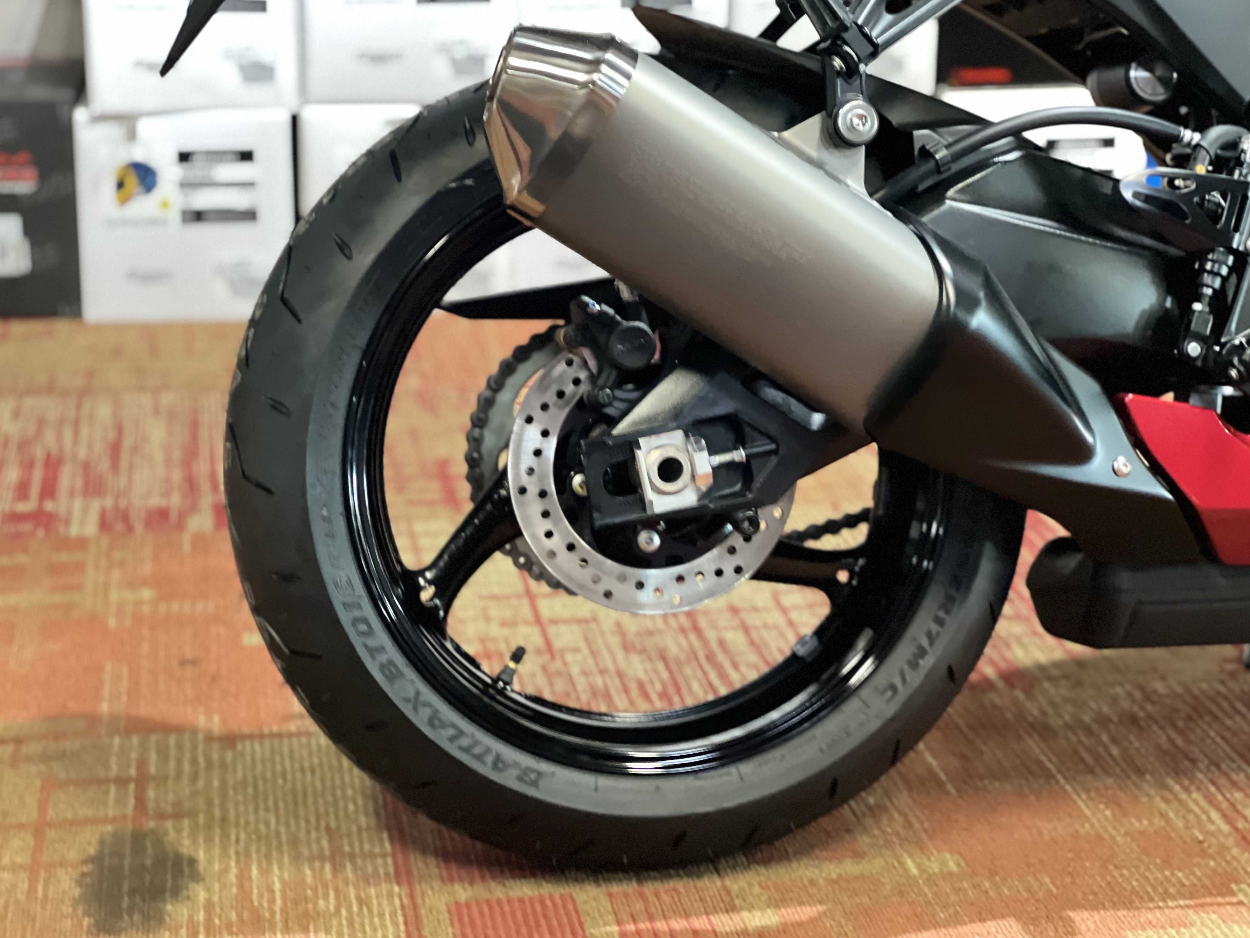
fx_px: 2853
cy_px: 468
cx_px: 622
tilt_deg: -14.4
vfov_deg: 18.7
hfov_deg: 24.7
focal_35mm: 79
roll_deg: -0.3
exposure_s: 1/15
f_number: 2.8
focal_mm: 9
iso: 500
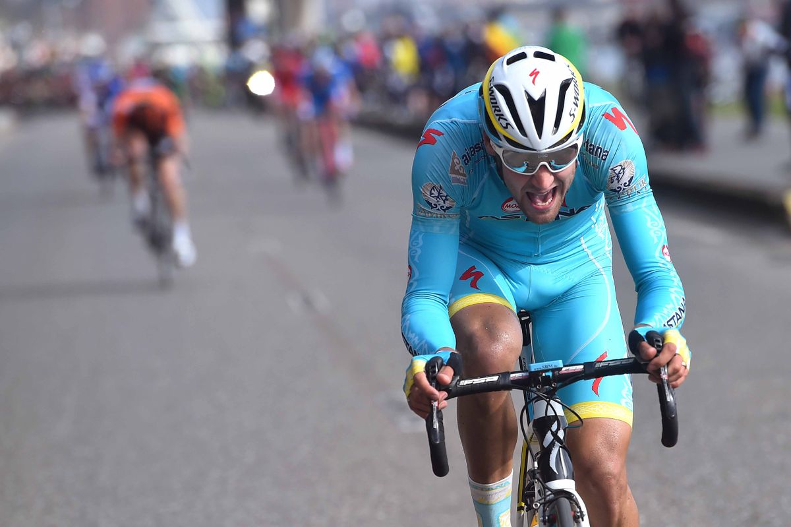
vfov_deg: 6.9
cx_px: 396
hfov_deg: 10.3
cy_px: 264
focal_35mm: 200
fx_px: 4392
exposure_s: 1/2000
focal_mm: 200
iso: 400
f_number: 5
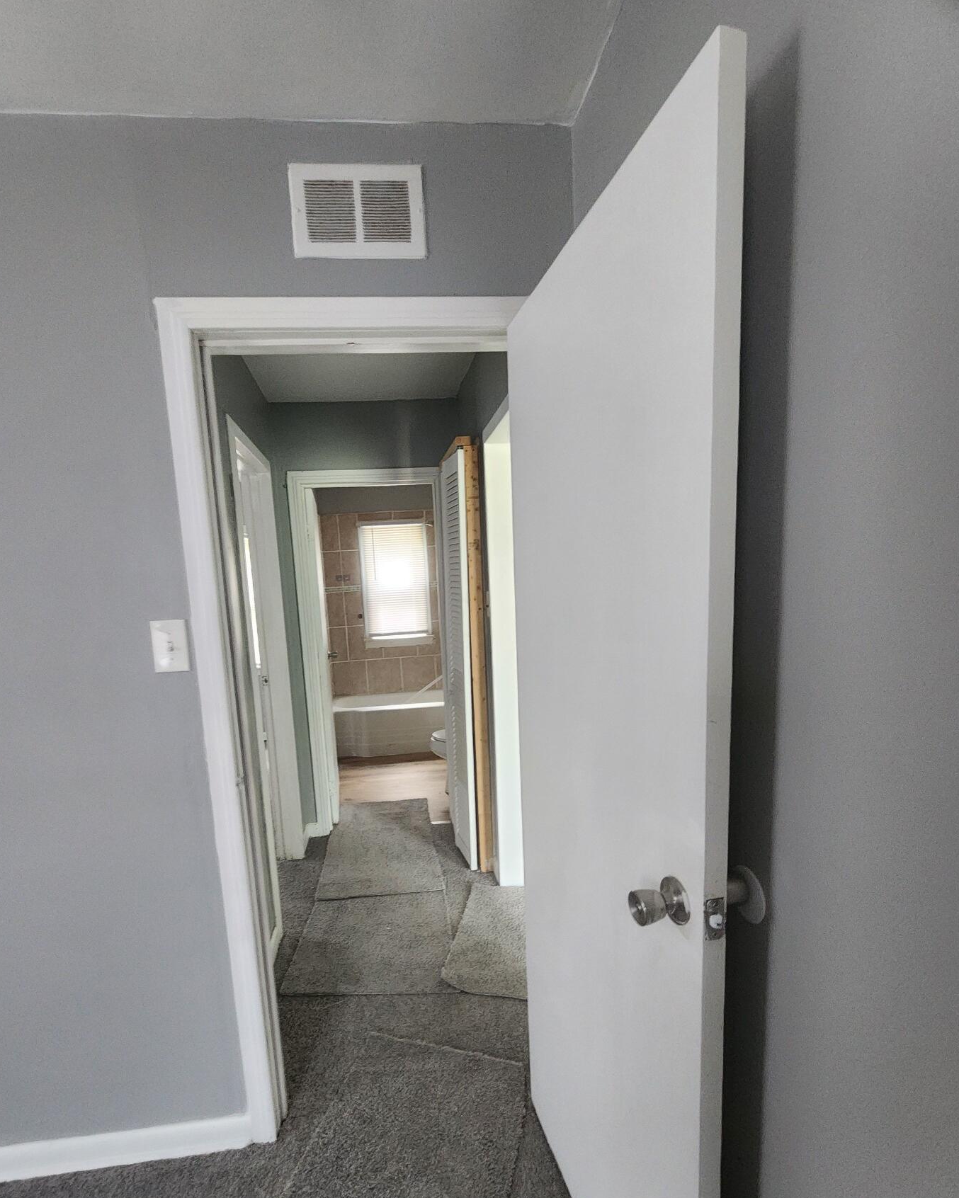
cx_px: 431
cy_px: 669
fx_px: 532
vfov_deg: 96.4
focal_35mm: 15
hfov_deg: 83.8
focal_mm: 2.2
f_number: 2.2
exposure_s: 1/30
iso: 320
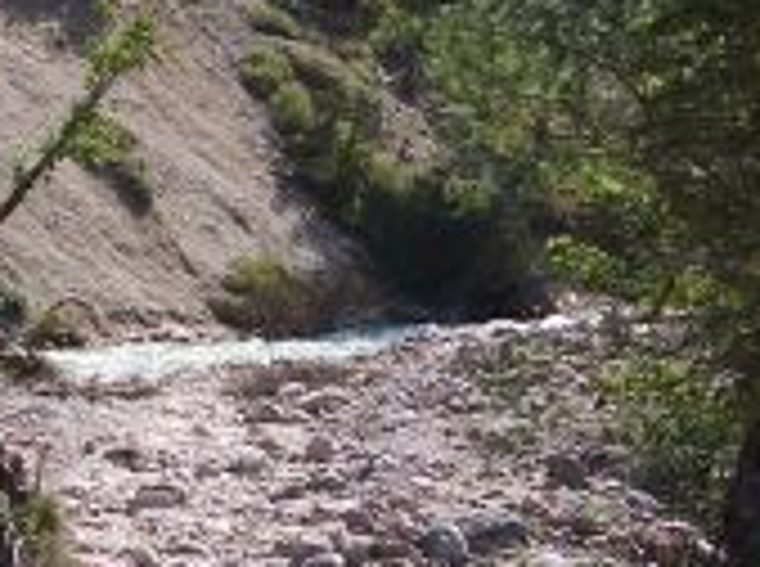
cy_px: -126
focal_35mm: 148
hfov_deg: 13.3
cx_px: 153
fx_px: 3242
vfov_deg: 9.8
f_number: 4
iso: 100
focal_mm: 8
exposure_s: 1/500
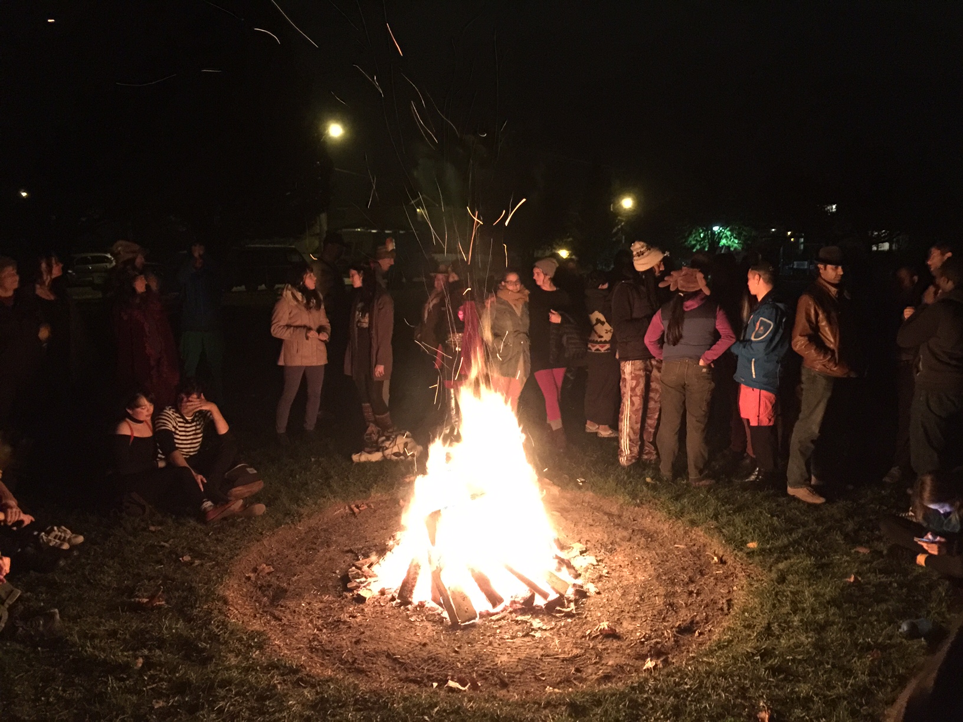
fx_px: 807
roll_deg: -0.2
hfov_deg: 61.7
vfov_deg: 48.2
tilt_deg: -8.5
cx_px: 482
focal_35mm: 29
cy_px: 361
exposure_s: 1/4
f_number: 2.2
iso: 320
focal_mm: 4.15
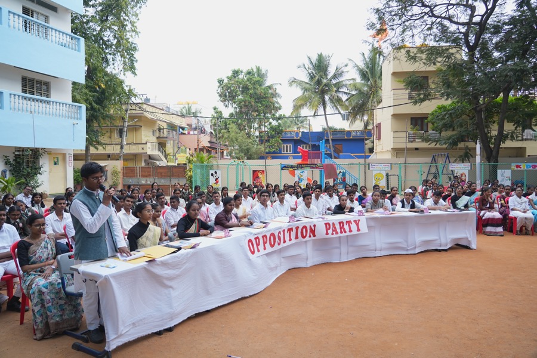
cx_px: 268
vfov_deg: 53.1
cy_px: 179
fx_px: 358
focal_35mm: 24
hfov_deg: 73.7
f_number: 4
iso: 320
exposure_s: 1/640
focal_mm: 24
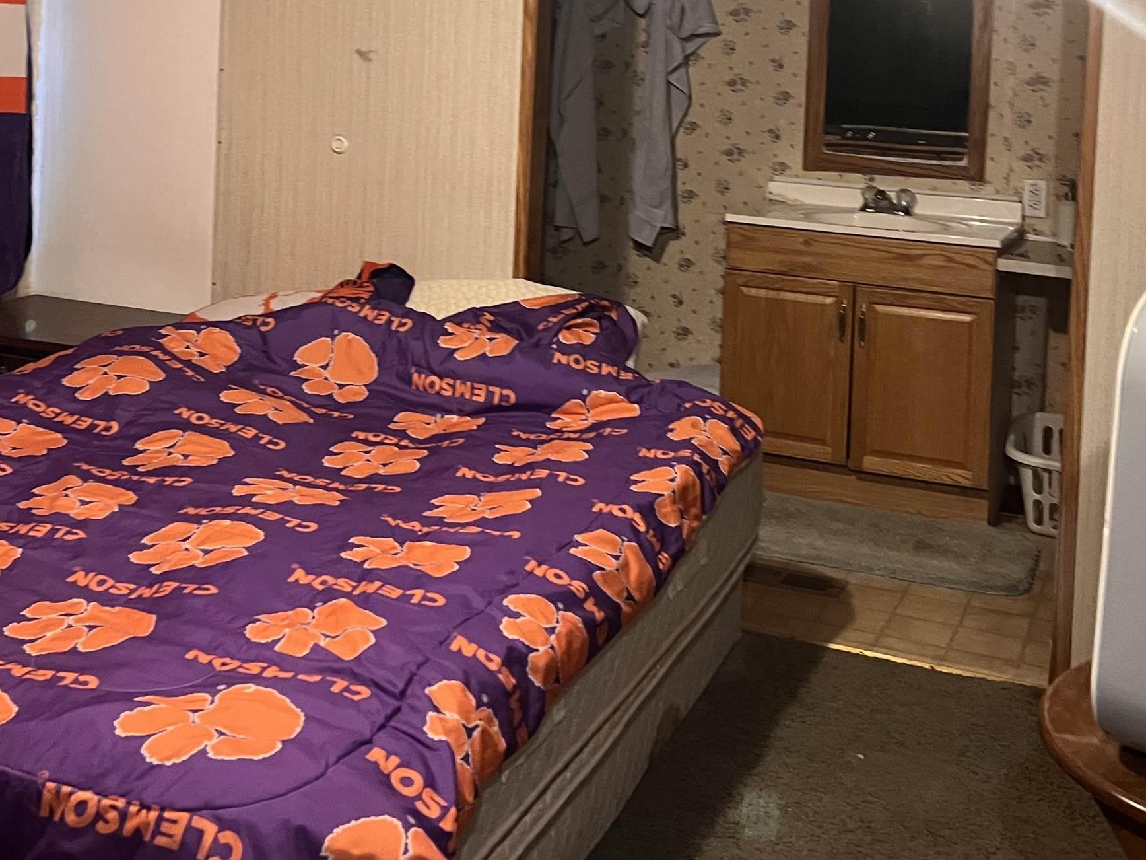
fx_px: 1523
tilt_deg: -2.9
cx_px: 521
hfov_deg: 41.2
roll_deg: -1.3
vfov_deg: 30.3
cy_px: 106
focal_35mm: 46
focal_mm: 5.7
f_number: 1.5
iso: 500
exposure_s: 1/40
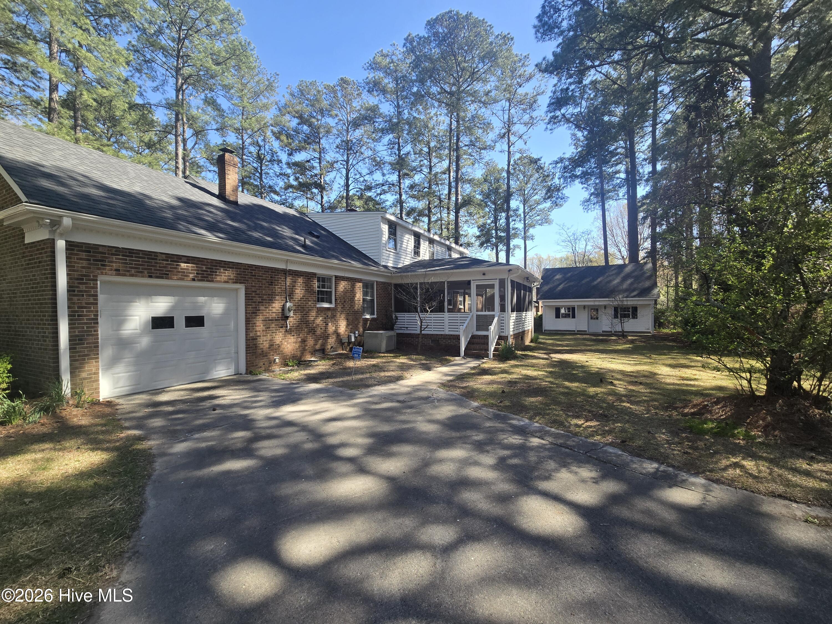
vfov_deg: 89.9
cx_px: 416
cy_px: 312
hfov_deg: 106.2
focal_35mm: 13
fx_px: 312
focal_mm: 2.2
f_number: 2.2
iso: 50
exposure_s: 1/550
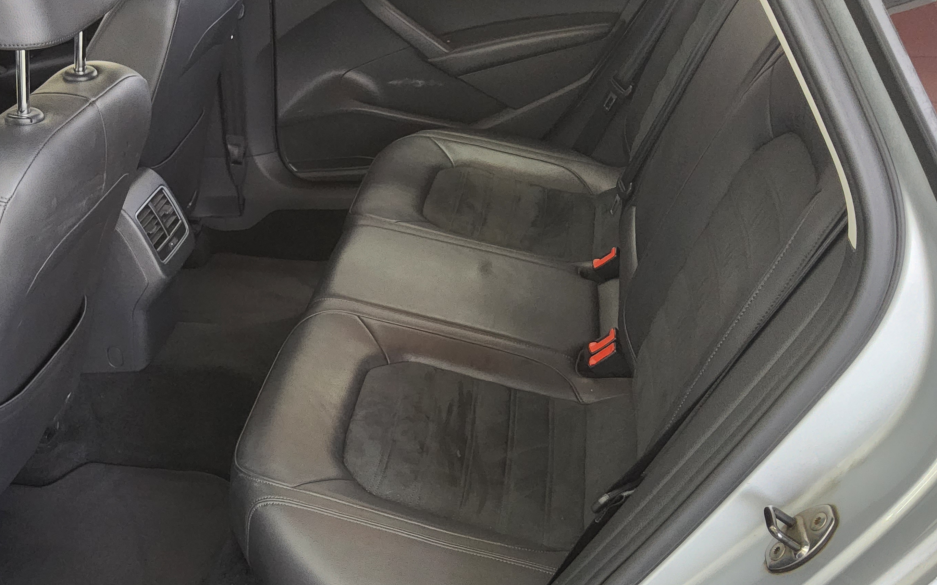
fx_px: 1021
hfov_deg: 48.4
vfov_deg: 31.9
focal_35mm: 40
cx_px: 309
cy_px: 341
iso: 250
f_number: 2
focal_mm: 3.08
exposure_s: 1/100
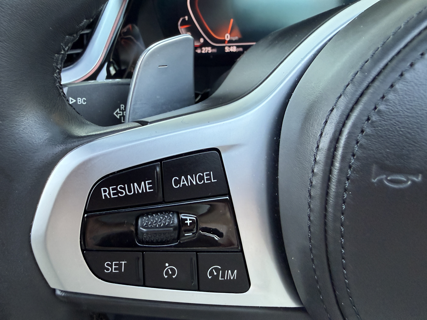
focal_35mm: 24
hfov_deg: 71.6
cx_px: 214
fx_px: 296
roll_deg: +2.6
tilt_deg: -31.4
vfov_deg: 56.8
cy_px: 160
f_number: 2.2
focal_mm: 2.22
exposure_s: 1/99
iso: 320
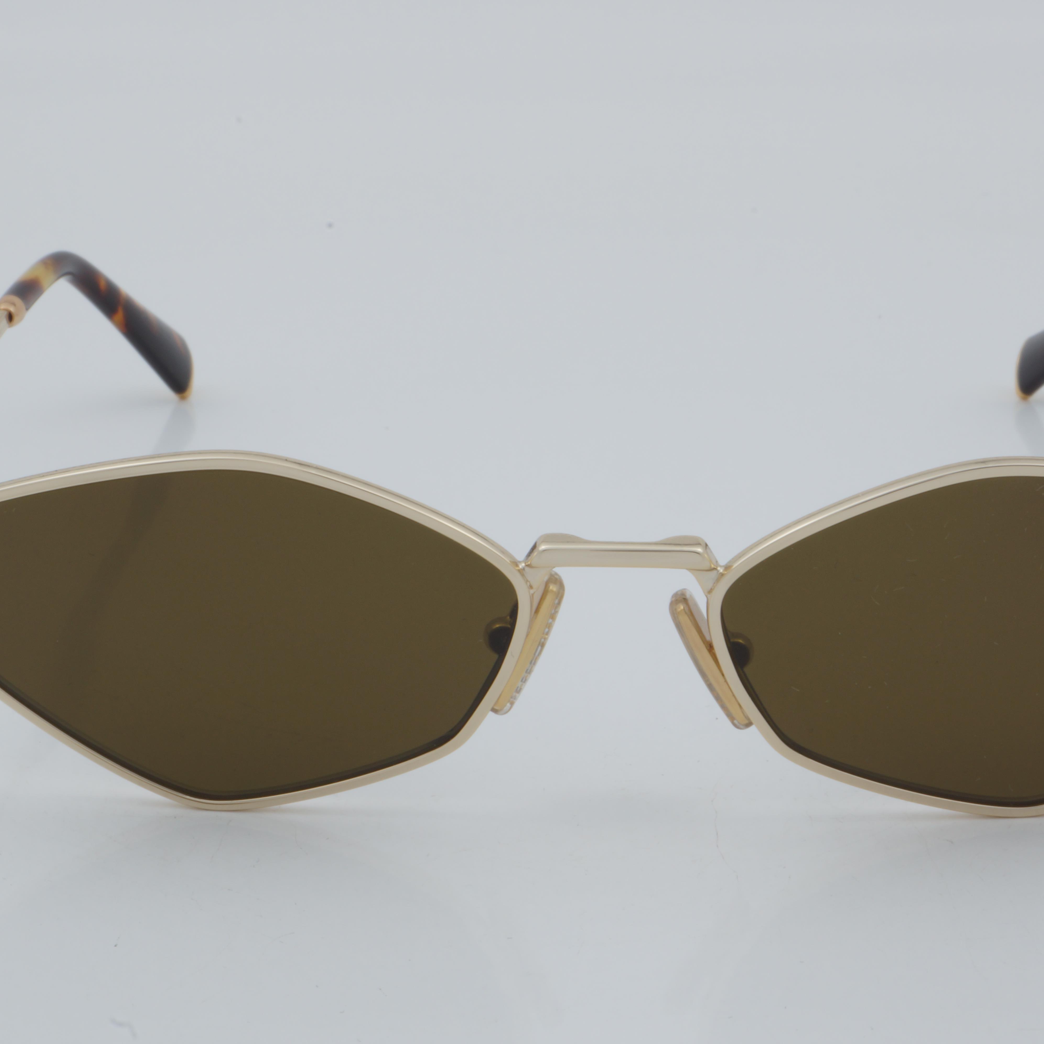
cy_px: 520
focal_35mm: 106
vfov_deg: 16.5
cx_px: 618
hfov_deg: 16.5
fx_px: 3605
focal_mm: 55
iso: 100
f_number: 32
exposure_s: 1/4
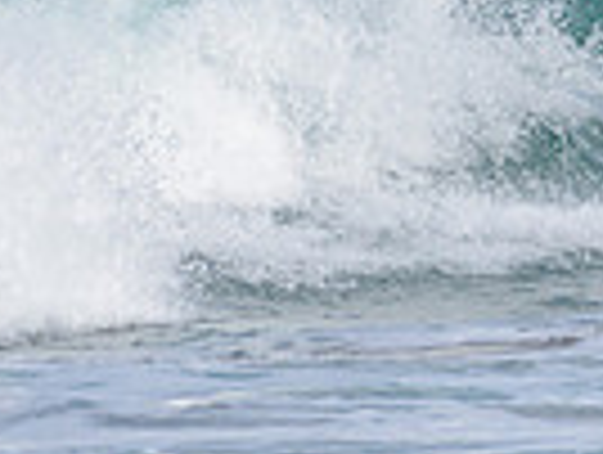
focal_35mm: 2542
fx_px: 44360
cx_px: 1161
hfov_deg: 0.8
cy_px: 169
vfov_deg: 0.6
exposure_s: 1/1250
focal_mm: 500
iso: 180
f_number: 5.6
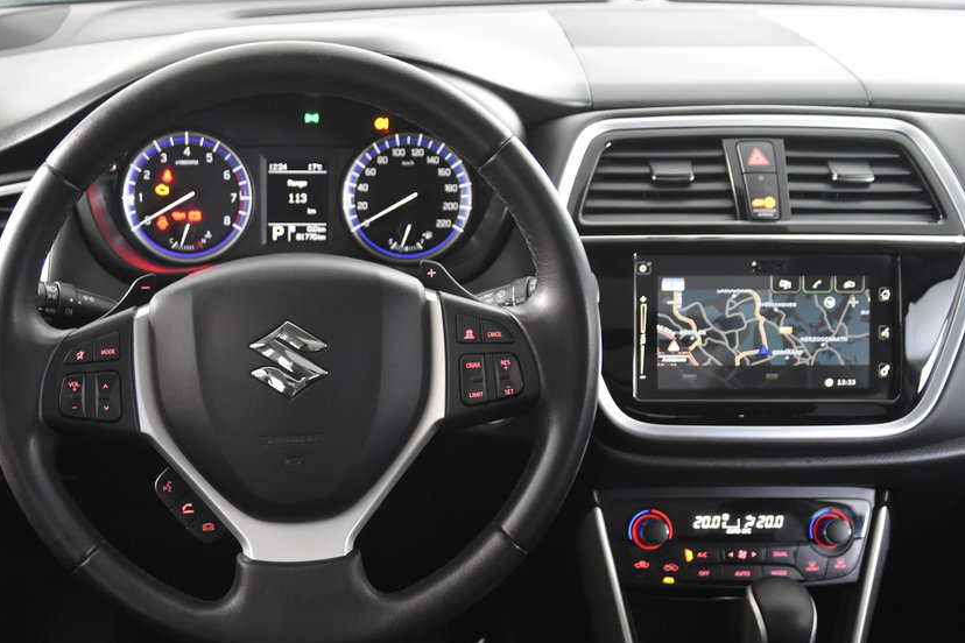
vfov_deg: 26.2
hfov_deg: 38.2
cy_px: 457
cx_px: 277
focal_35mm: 51
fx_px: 1367
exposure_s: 1/30
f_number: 3
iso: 2200
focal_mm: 22
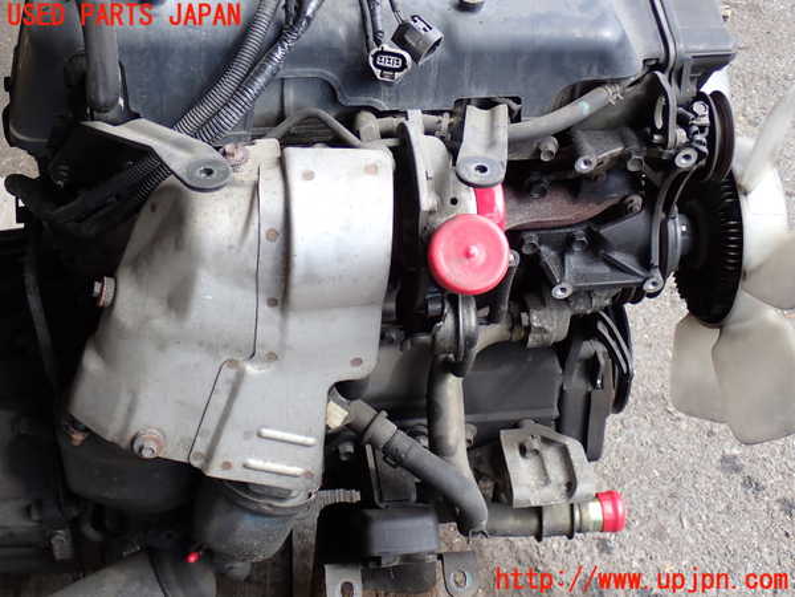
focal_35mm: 54
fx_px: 1240
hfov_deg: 35.5
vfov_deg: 27.0
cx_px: 398
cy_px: 298
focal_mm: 9.65
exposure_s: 1/160
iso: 100
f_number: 3.3
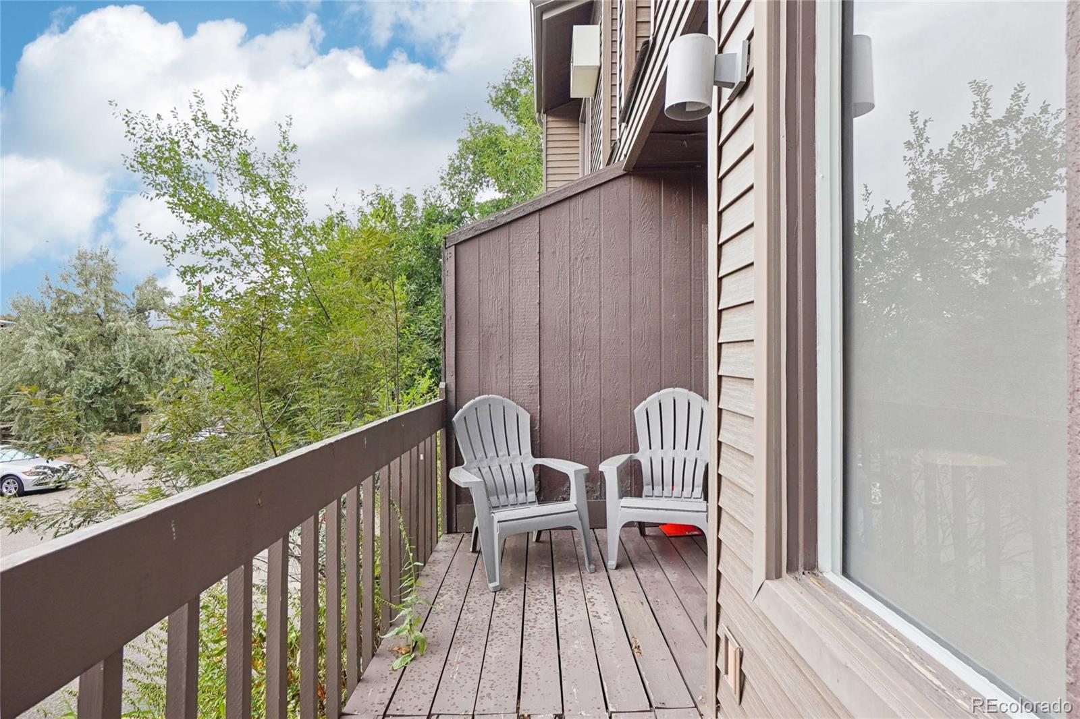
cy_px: 360
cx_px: 540
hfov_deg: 90.0
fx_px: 540
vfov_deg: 67.4
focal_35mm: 18
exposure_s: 1/30
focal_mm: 12
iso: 200
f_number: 8
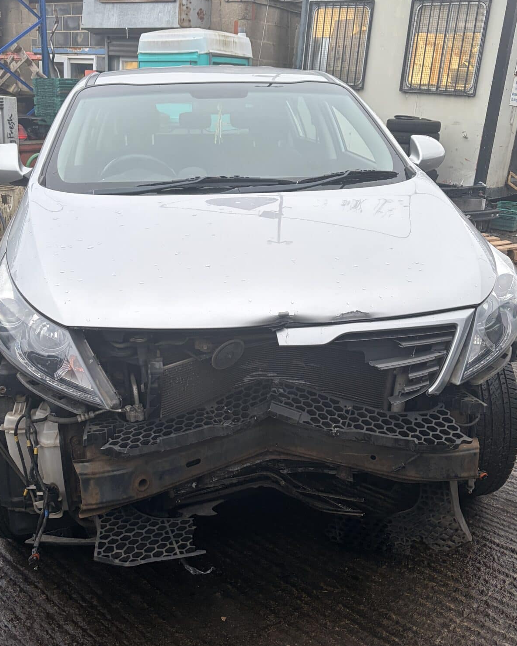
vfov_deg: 51.5
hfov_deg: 42.2
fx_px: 669
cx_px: 248
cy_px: 297
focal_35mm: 35
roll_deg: -4.7
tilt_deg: -16.0
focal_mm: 5.96
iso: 125
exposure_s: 1/72
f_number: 1.6
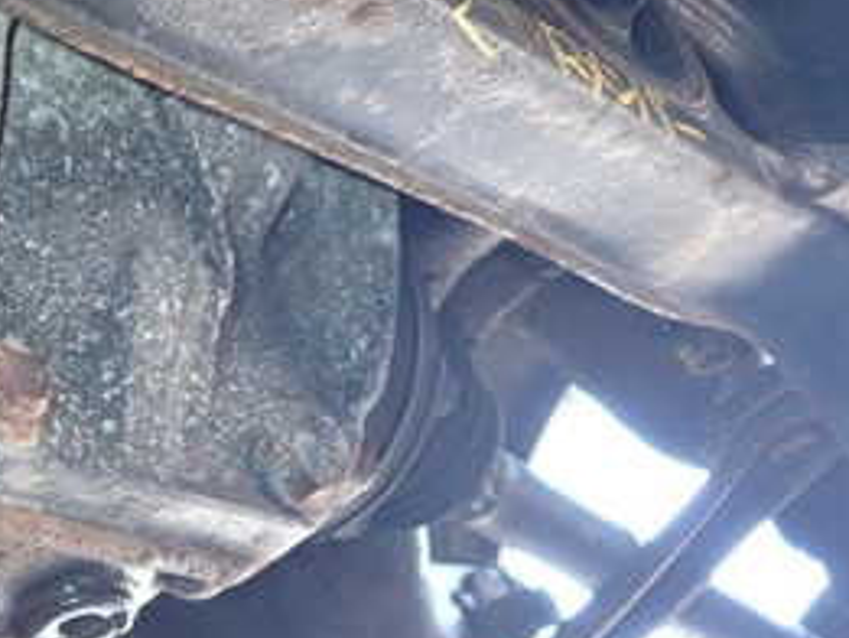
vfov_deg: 21.3
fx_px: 1693
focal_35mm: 69
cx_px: -36
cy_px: 290
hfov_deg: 26.4
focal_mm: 5.4
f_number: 2.3
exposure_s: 1/125
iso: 400
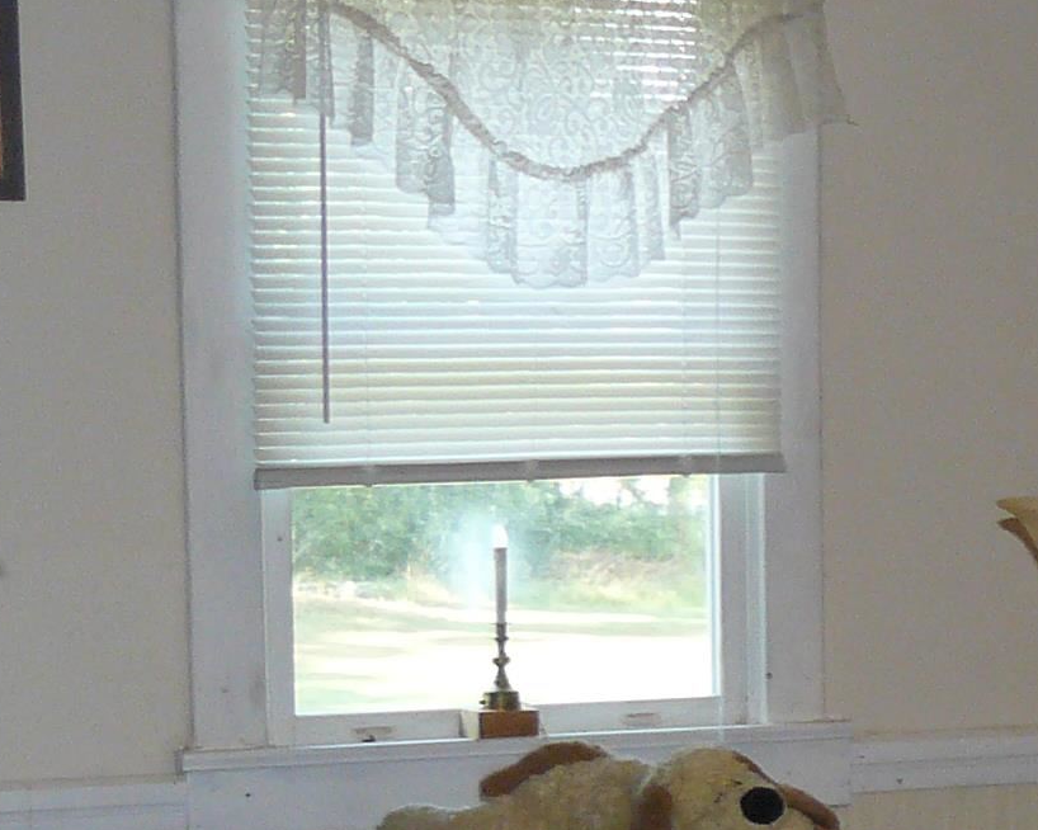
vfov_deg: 11.5
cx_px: 1889
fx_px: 4054
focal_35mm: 132
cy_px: 967
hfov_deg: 13.1
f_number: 2.8
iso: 160
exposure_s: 1/50
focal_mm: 6
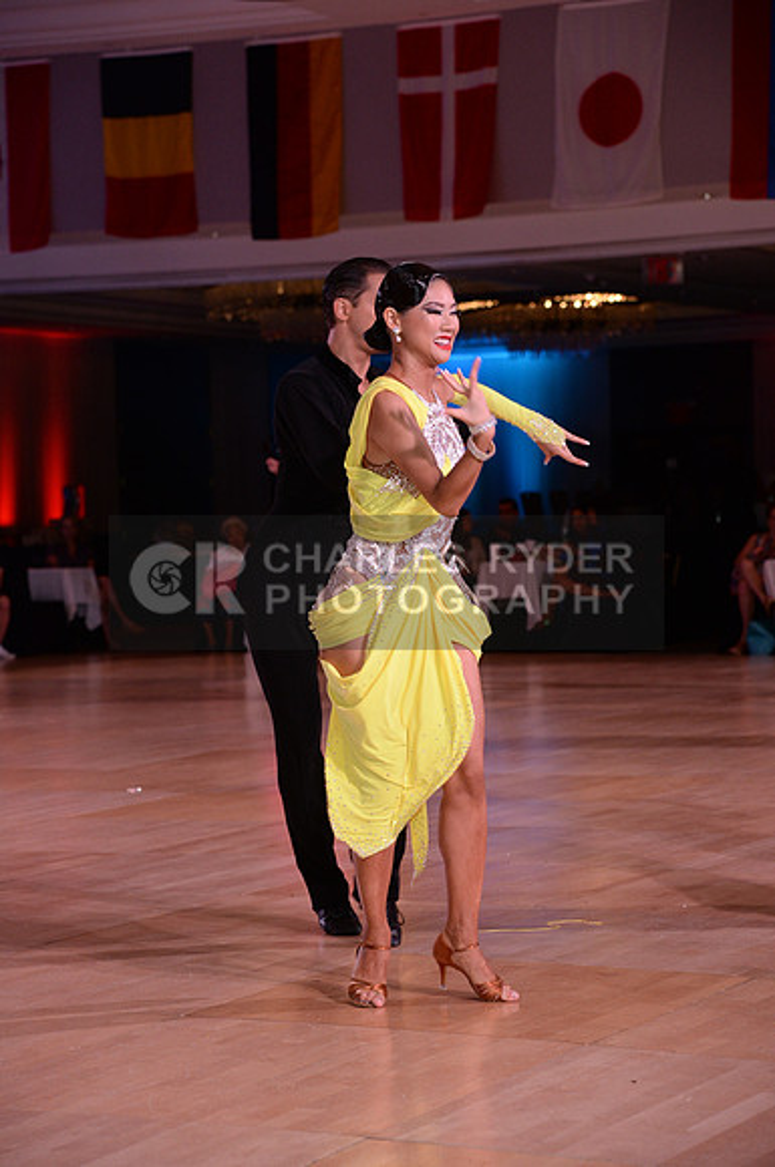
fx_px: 3077
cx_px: 388
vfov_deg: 21.5
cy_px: 584
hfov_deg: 14.4
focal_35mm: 95
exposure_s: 1/250
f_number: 6.3
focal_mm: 95
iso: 2000
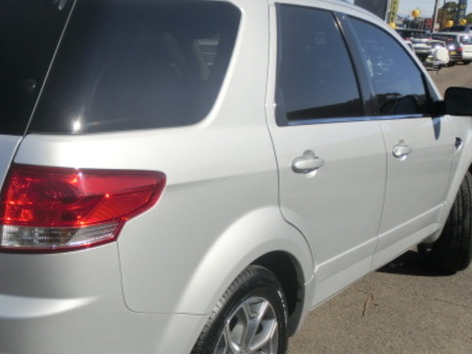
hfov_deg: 37.2
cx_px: 117
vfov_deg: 29.1
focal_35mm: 50
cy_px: 204
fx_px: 682
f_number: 8.9
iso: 80
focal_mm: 5.3
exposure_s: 1/250
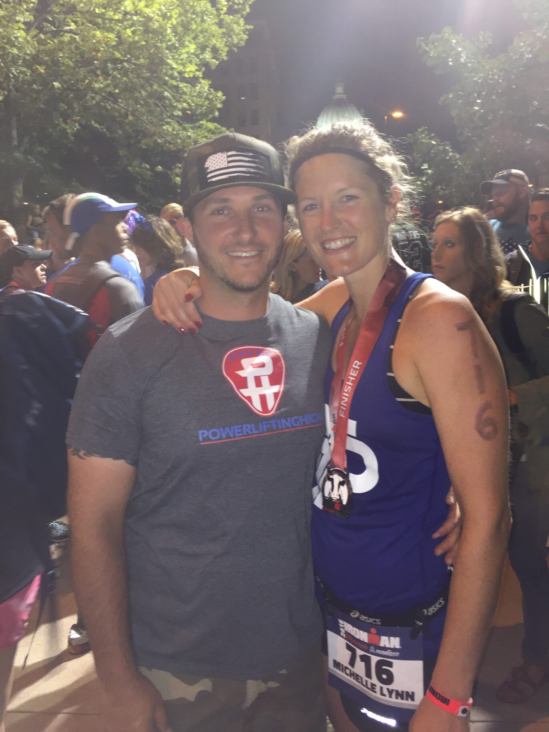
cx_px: 274
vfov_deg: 61.7
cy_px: 366
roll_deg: +1.4
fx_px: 613
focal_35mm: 29
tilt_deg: -7.8
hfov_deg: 48.2
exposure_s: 1/30
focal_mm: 4.15
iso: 100
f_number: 2.2
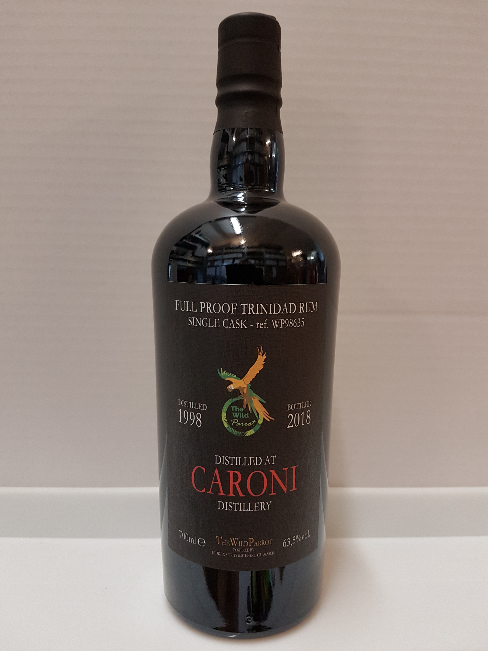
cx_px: 244
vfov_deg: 67.3
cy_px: 326
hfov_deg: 53.1
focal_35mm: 26
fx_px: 489
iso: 160
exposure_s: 1/50
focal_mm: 4.2
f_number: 1.7
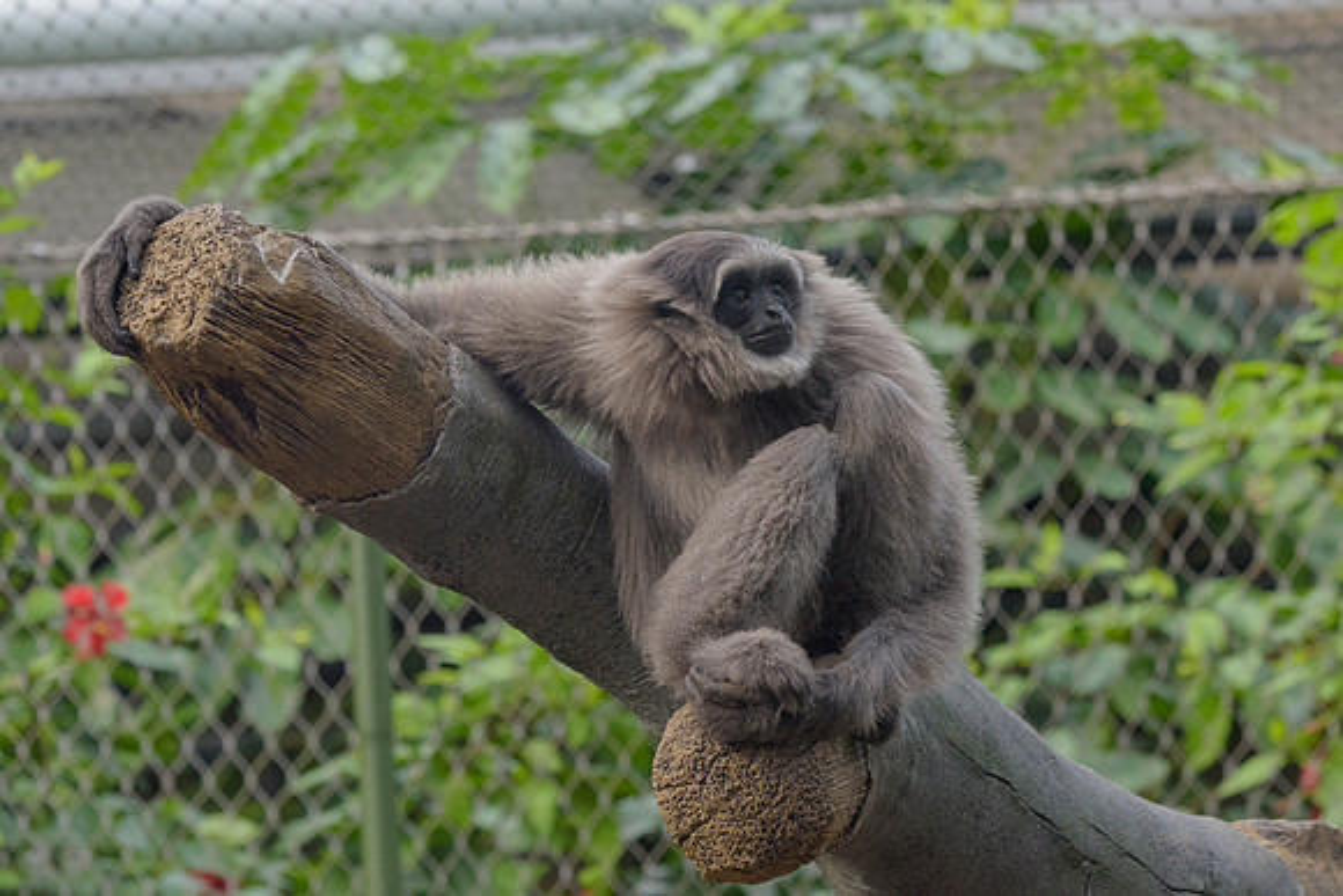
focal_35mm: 230
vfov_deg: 6.0
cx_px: 765
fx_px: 8596
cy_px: 338
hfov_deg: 8.9
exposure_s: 1/800
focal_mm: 185
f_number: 8
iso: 2000
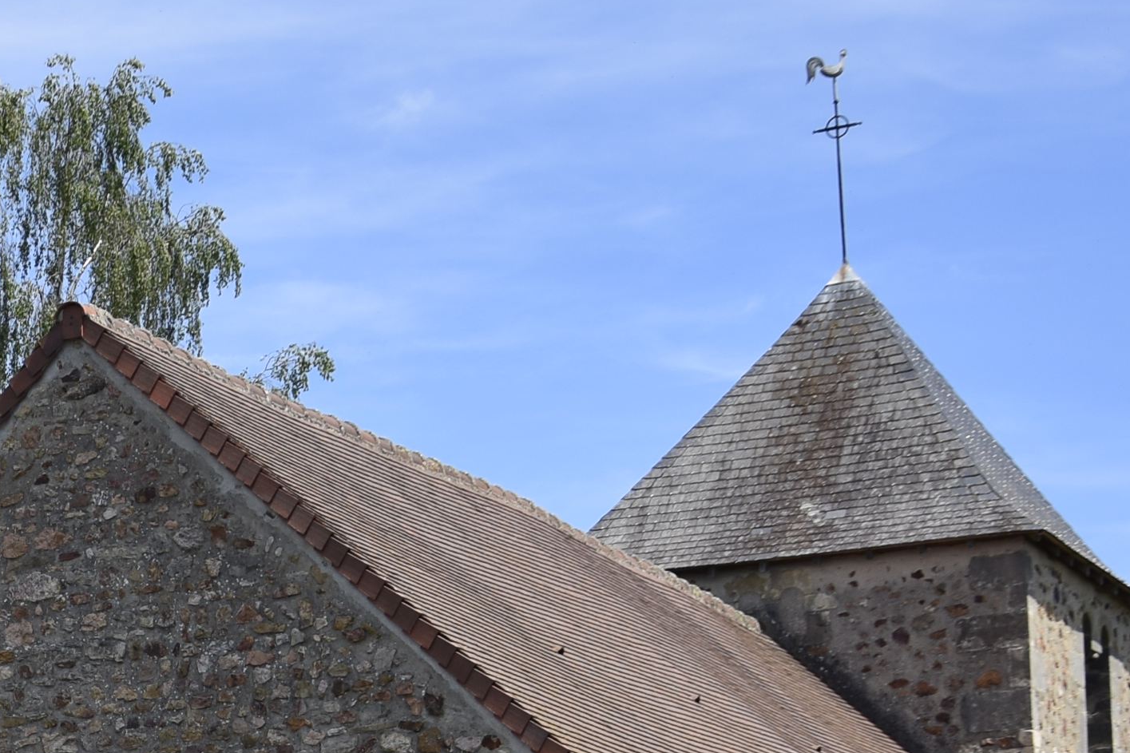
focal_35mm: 143
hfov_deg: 14.1
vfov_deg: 9.4
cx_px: -26
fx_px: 4488
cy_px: 976
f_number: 4.2
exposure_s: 1/640
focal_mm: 30
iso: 100
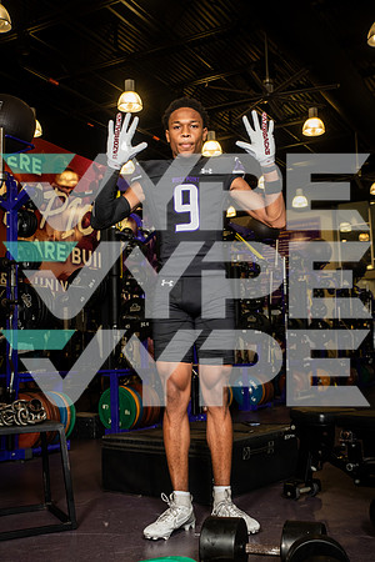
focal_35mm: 40
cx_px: 188
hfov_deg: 33.4
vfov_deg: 48.5
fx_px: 625
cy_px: 281
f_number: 5.6
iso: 500
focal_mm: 40
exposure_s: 1/250
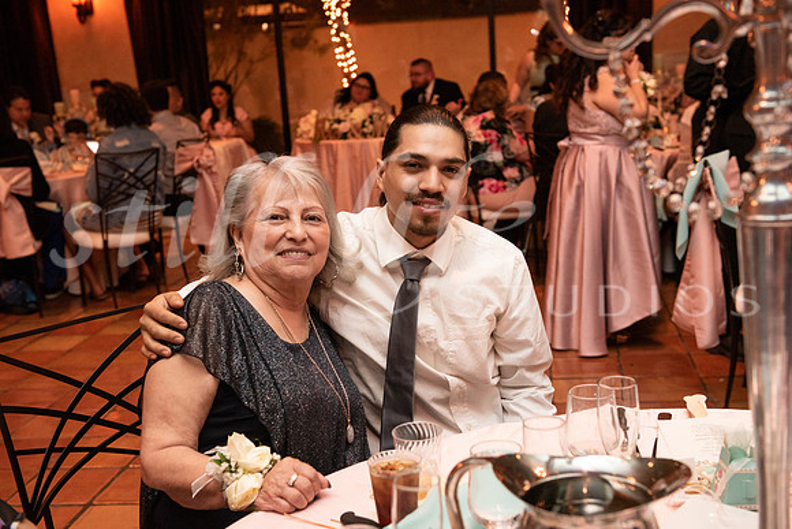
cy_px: 264
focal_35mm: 48
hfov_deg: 41.1
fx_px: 1056
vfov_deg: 28.1
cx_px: 396
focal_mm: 48
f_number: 4
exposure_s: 1/60
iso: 3200
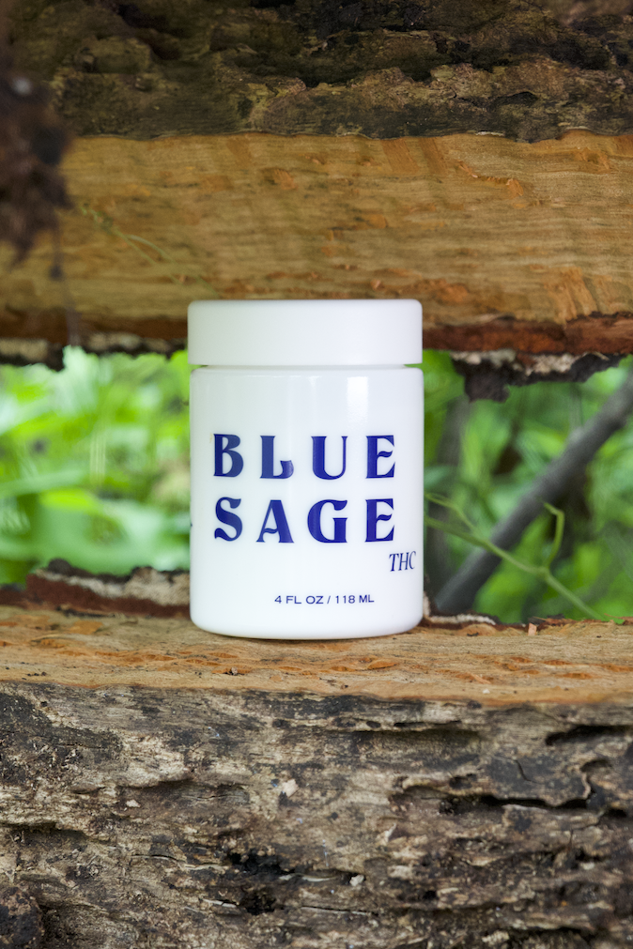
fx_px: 2532
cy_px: 482
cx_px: 309
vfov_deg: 21.2
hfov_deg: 14.3
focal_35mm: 96
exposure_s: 1/250
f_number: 8
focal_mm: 90
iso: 6400
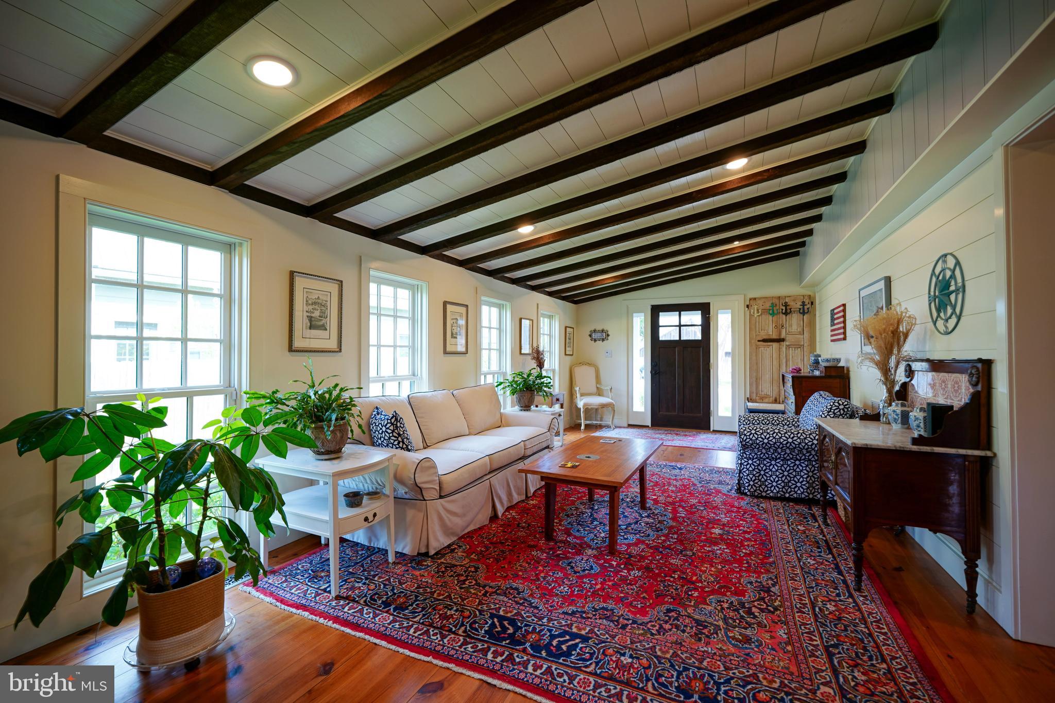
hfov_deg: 100.4
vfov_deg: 77.3
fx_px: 440
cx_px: 528
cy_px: 352
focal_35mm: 15
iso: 100
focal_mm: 10
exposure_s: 1/30
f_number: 2.8
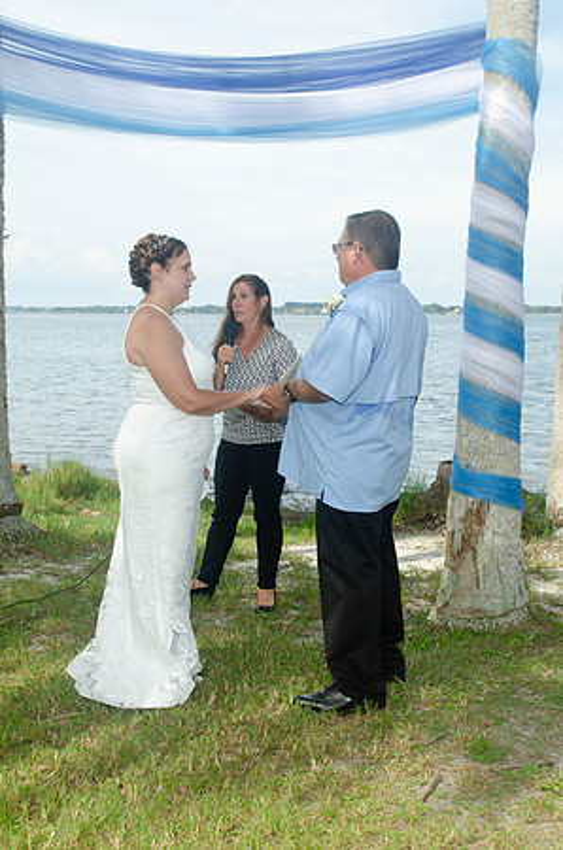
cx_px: 282
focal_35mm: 52
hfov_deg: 25.6
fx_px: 1237
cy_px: 425
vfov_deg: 37.9
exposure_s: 1/250
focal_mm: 35
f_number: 9
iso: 100
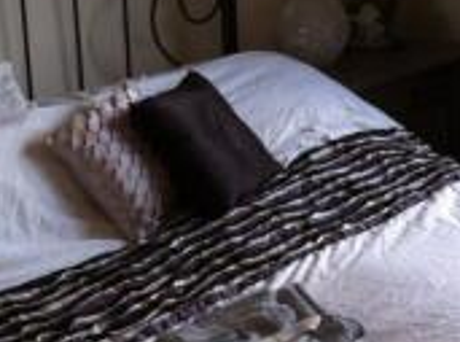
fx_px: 1589
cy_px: 114
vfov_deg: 12.3
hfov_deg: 16.5
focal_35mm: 120
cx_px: 268
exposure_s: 1/20
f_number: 2.8
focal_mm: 3.85
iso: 80
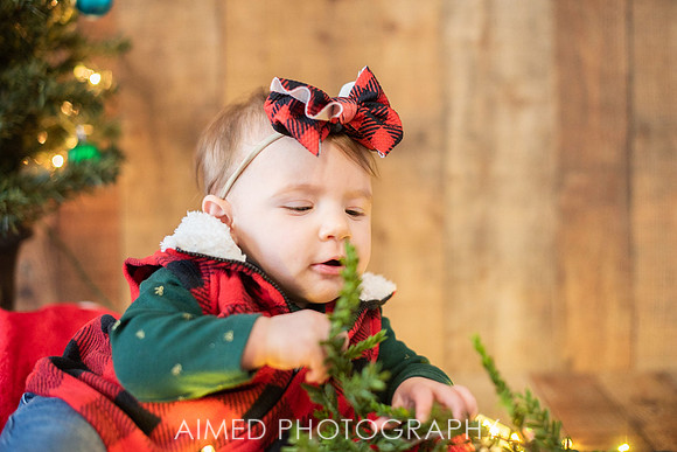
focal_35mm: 51
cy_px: 226
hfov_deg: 38.6
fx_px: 966
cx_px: 338
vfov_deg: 26.3
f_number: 2.2
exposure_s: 1/250
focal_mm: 50
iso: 800
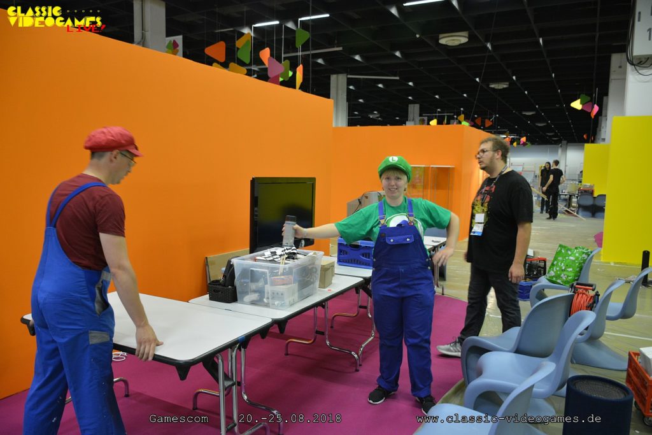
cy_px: 218
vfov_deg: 47.9
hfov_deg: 67.4
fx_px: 489
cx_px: 326
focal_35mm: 27
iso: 1000
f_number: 3.5
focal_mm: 18
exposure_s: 1/30
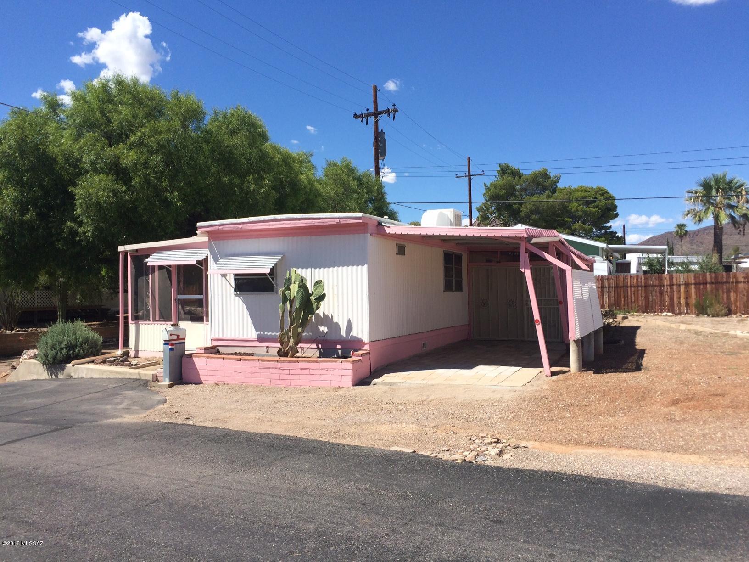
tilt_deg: -1.0
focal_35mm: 29
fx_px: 627
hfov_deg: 61.7
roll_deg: +0.0
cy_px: 281
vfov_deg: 48.2
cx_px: 374
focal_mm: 4.15
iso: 32
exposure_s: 1/2415
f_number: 2.2
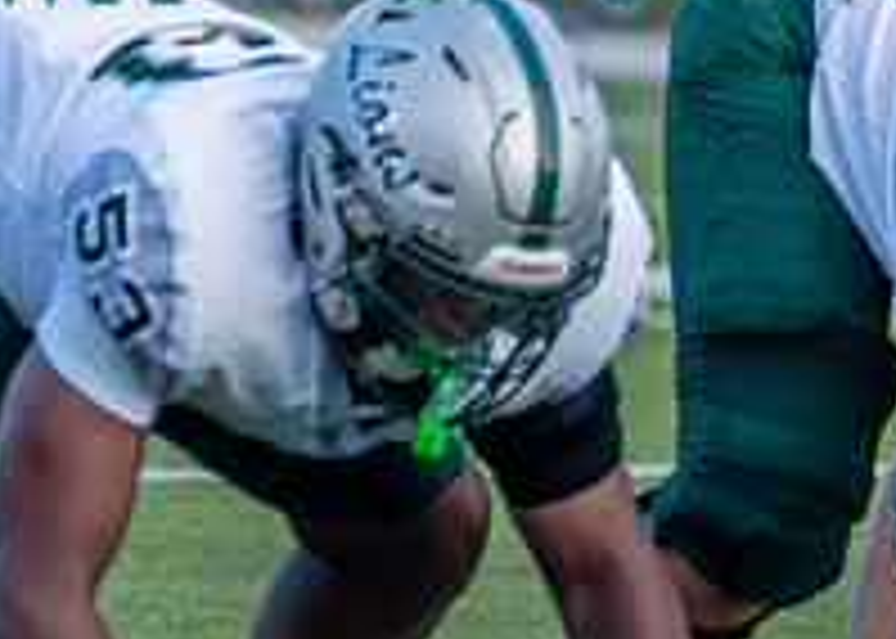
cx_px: -273
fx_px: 22081
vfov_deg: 1.7
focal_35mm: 868
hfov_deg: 2.3
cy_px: -365
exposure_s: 1/1250
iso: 500
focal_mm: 200
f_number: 2.8
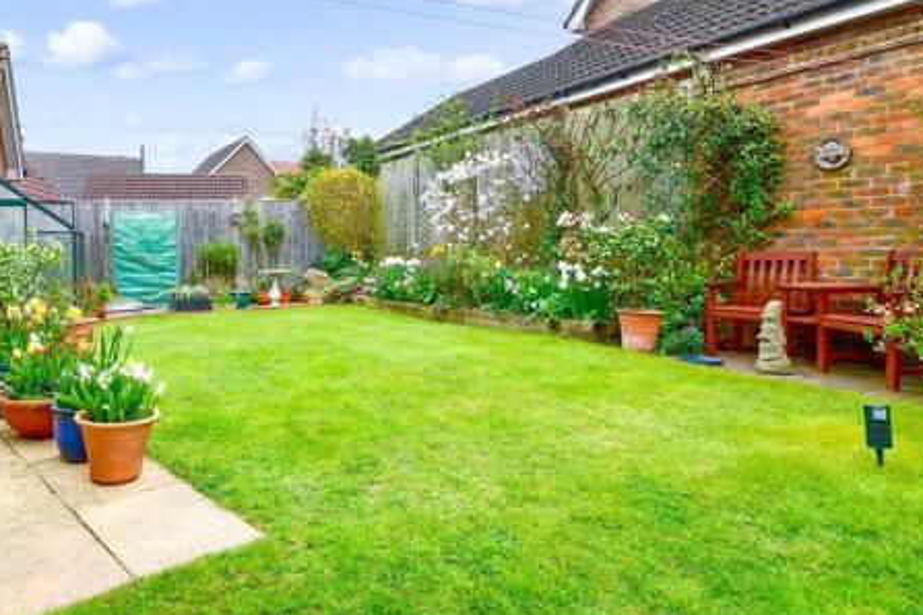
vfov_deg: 56.8
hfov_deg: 77.0
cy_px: 249
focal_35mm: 22
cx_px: 341
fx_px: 564
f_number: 8
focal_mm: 10
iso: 160
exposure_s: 1/160
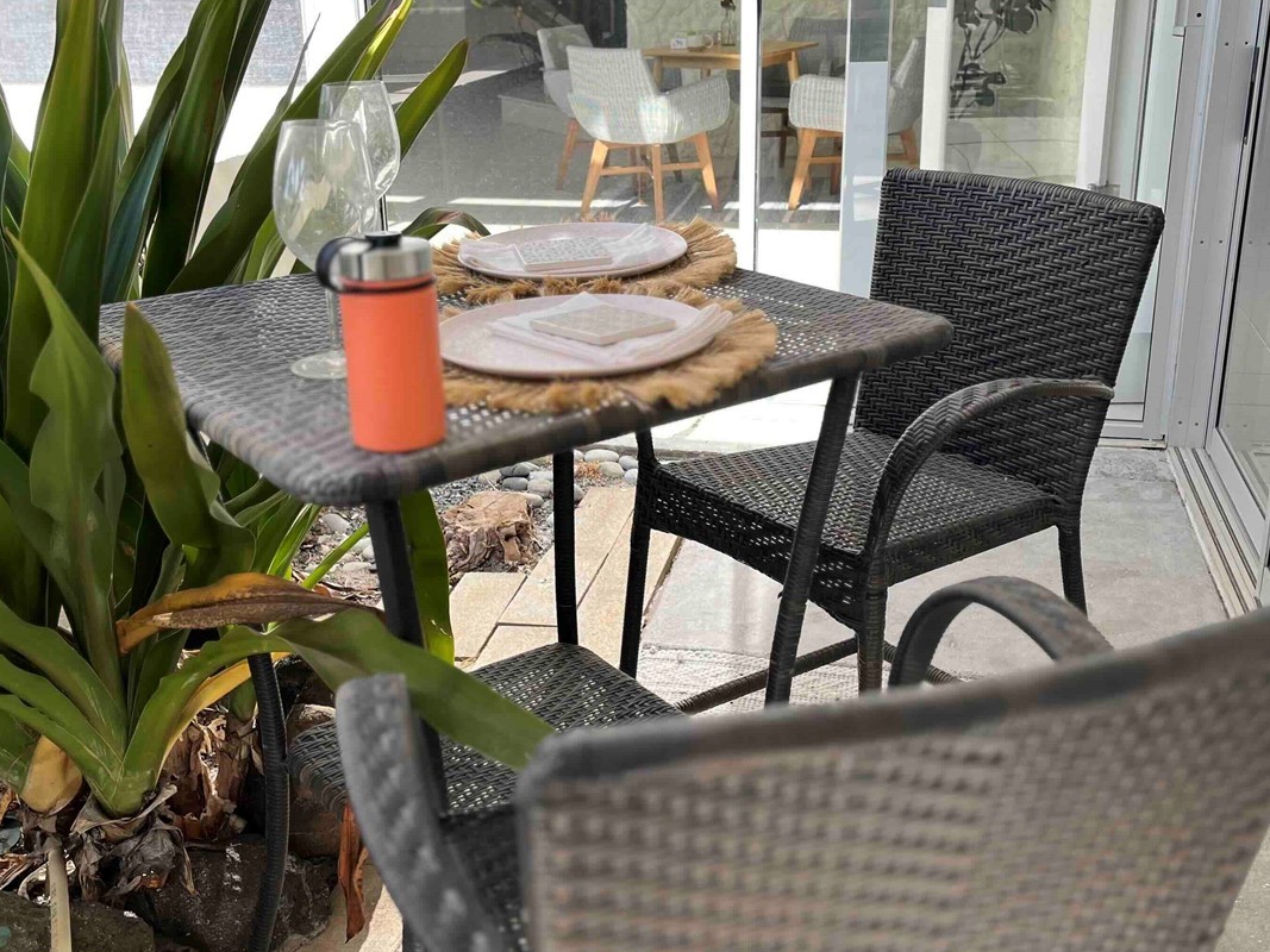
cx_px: 600
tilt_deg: -18.9
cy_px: 422
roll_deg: +3.1
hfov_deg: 47.8
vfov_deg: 36.8
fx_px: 1431
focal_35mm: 39
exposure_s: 1/397
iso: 50
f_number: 1.6
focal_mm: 5.1
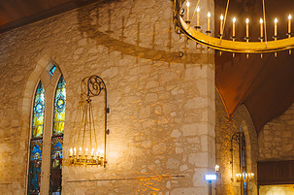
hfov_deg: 42.3
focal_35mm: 46
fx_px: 375
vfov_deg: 28.6
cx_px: 193
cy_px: 153
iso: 3200
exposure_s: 1/125
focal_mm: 24
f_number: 2.8
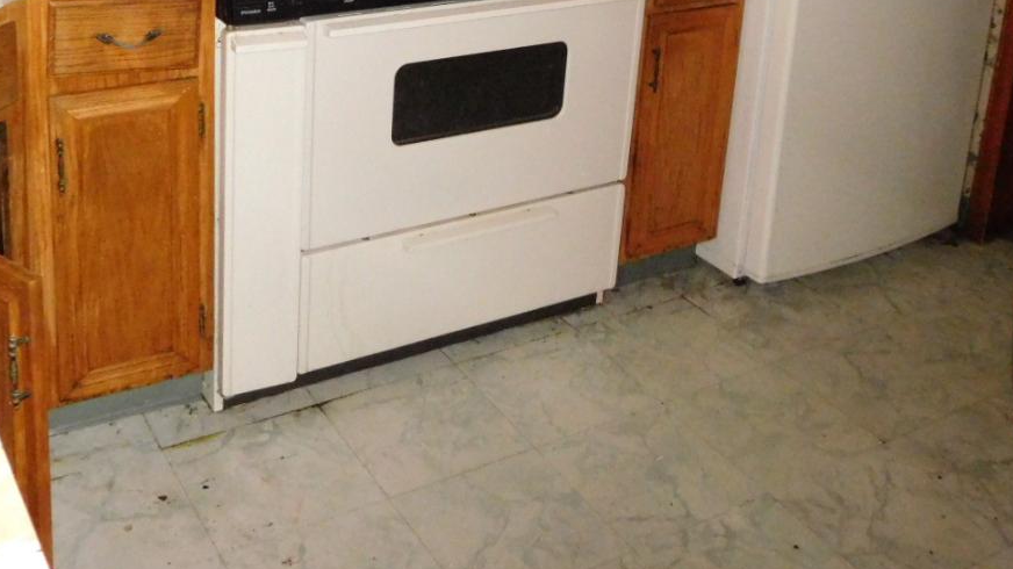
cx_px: 505
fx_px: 1208
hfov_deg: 45.5
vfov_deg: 25.1
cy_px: -15
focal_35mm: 45
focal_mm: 4.5
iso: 1100
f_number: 3.4
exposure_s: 1/30
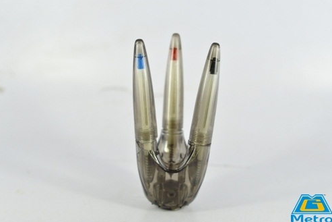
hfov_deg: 26.6
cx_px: 164
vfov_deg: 18.0
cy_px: 111
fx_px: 701
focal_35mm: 76
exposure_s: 1/160
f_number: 3.5
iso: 200
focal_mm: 50
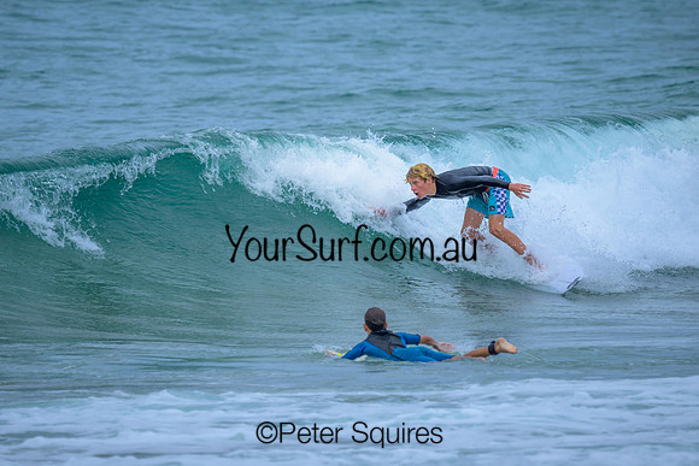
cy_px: 176
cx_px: 316
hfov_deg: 1.9
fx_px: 21348
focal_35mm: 1099
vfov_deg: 1.3
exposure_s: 1/2000
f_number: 6.3
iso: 250
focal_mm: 800
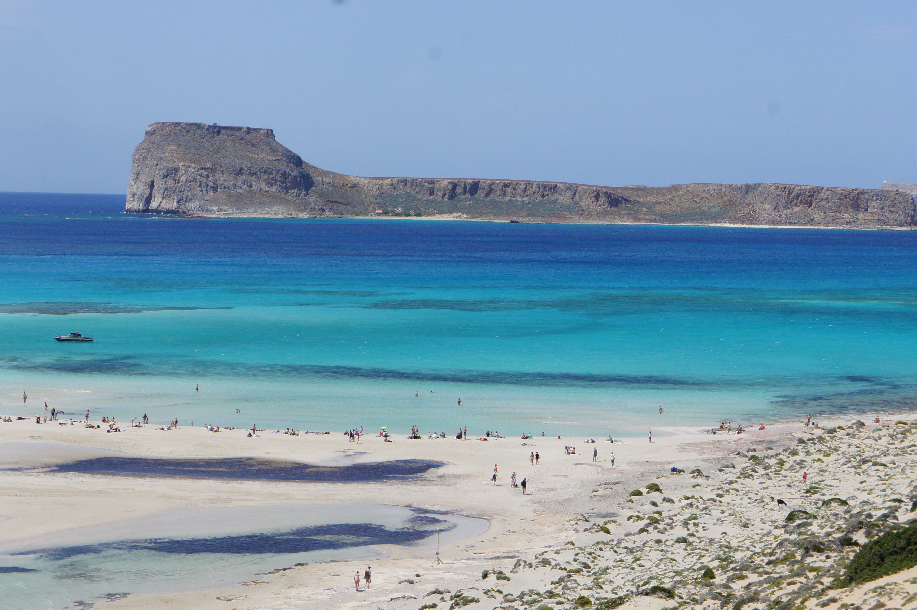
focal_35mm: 98
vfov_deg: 14.0
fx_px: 2485
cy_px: 287
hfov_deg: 20.9
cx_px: 334
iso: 200
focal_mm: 51
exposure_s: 1/320
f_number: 13
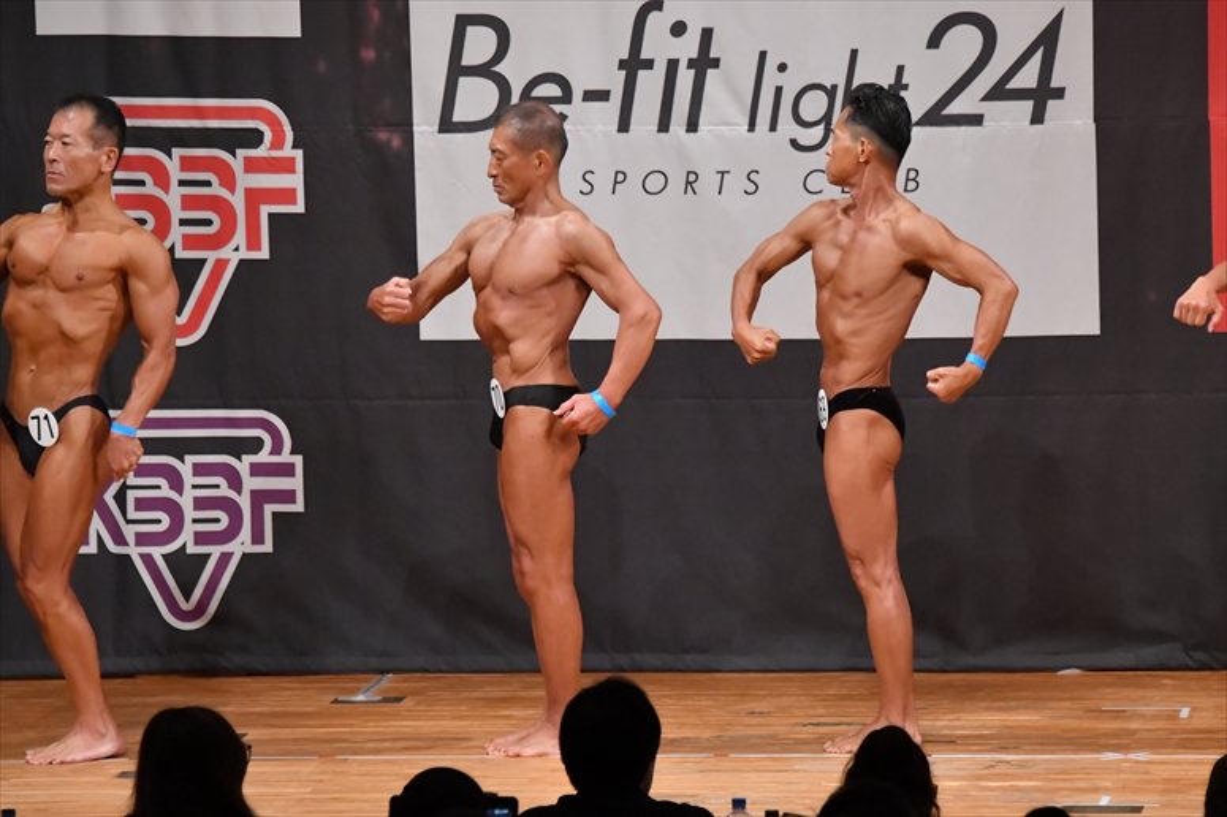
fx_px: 9198
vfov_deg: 5.1
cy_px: 408
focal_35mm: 270
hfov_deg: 7.6
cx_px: 614
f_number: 5.6
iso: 7200
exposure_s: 1/400
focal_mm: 180
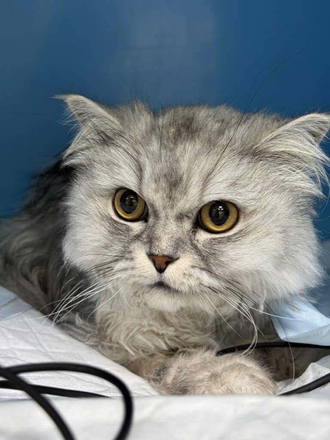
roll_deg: +1.0
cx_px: 165
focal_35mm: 48
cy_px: 220
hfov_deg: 30.3
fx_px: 610
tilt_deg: -5.9
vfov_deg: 39.7
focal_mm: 6.76
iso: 250
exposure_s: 1/33
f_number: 1.78
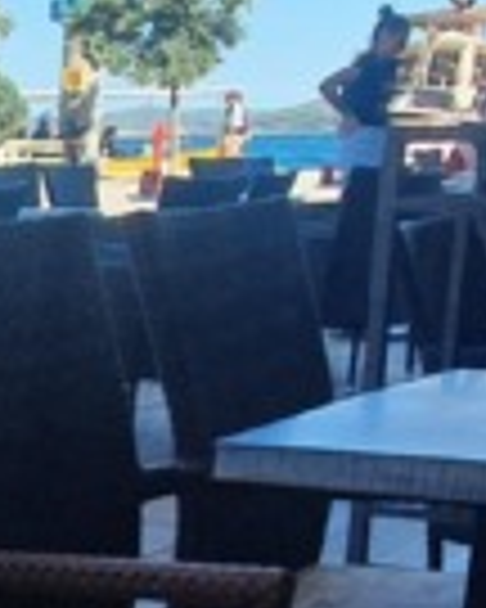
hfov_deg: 14.0
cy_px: 644
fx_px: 1726
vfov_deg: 19.3
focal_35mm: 96
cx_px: -423
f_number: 2.2
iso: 50
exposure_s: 1/461
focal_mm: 1.8
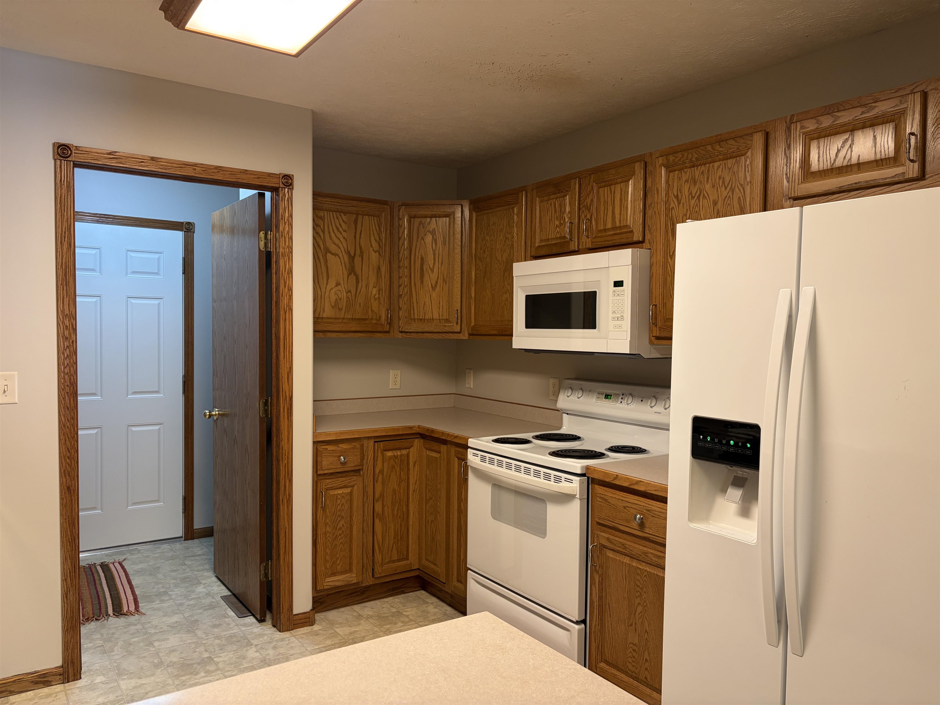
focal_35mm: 26
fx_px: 706
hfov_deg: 67.3
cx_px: 470
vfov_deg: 53.1
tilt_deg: -1.7
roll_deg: +0.5
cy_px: 352
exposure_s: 1/60
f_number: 1.6
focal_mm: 5.96
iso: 100
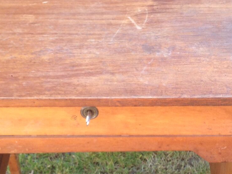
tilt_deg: -38.0
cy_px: 108
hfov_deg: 21.2
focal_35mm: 92
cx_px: 170
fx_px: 616
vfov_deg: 16.0
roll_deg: -2.3
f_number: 2.4
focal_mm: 4.12
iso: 64
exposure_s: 1/60
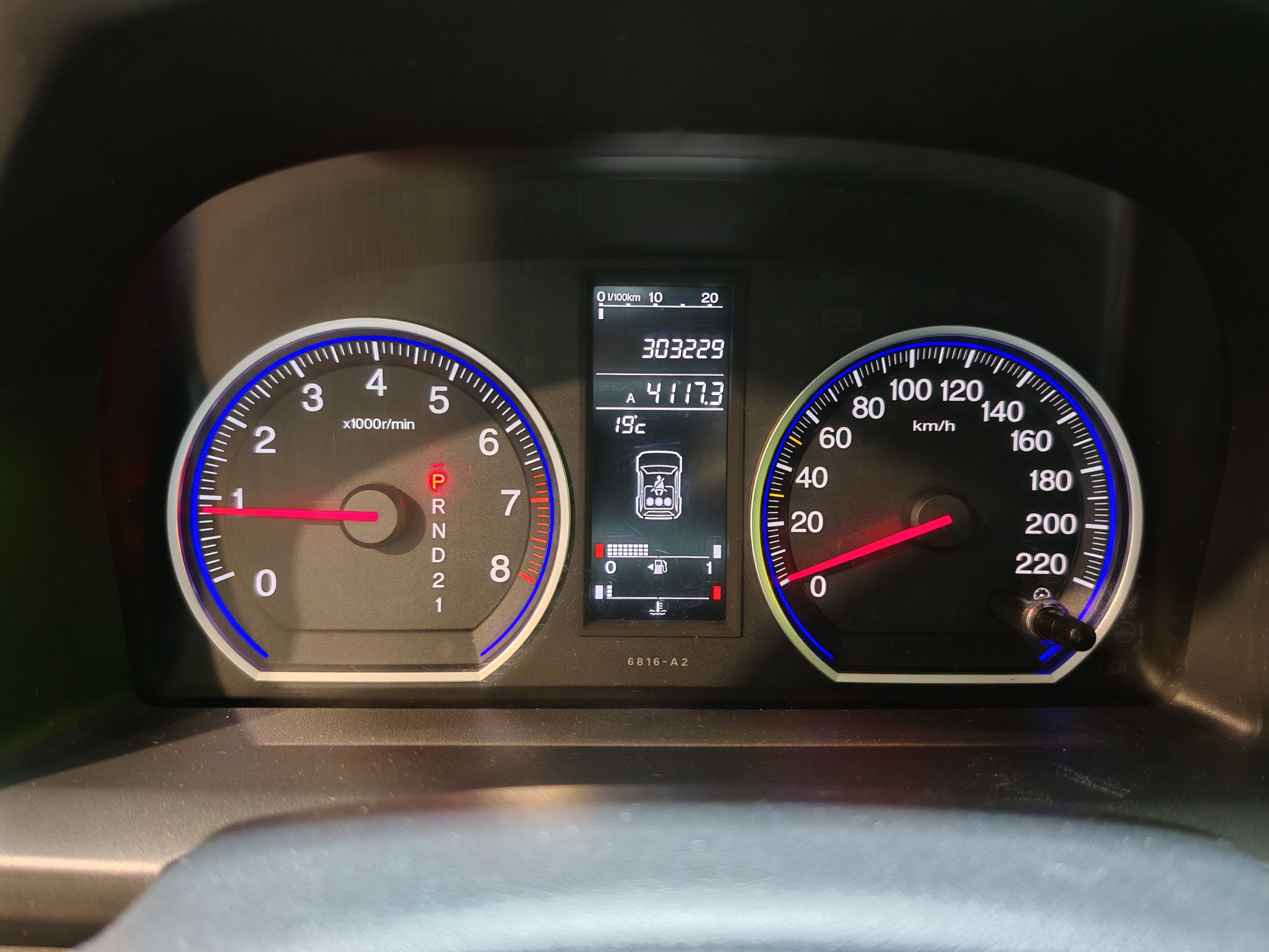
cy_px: 476
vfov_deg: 51.4
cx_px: 634
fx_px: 990
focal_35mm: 27
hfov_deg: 65.3
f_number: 1.4
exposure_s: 1/33
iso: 160
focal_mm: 6.83
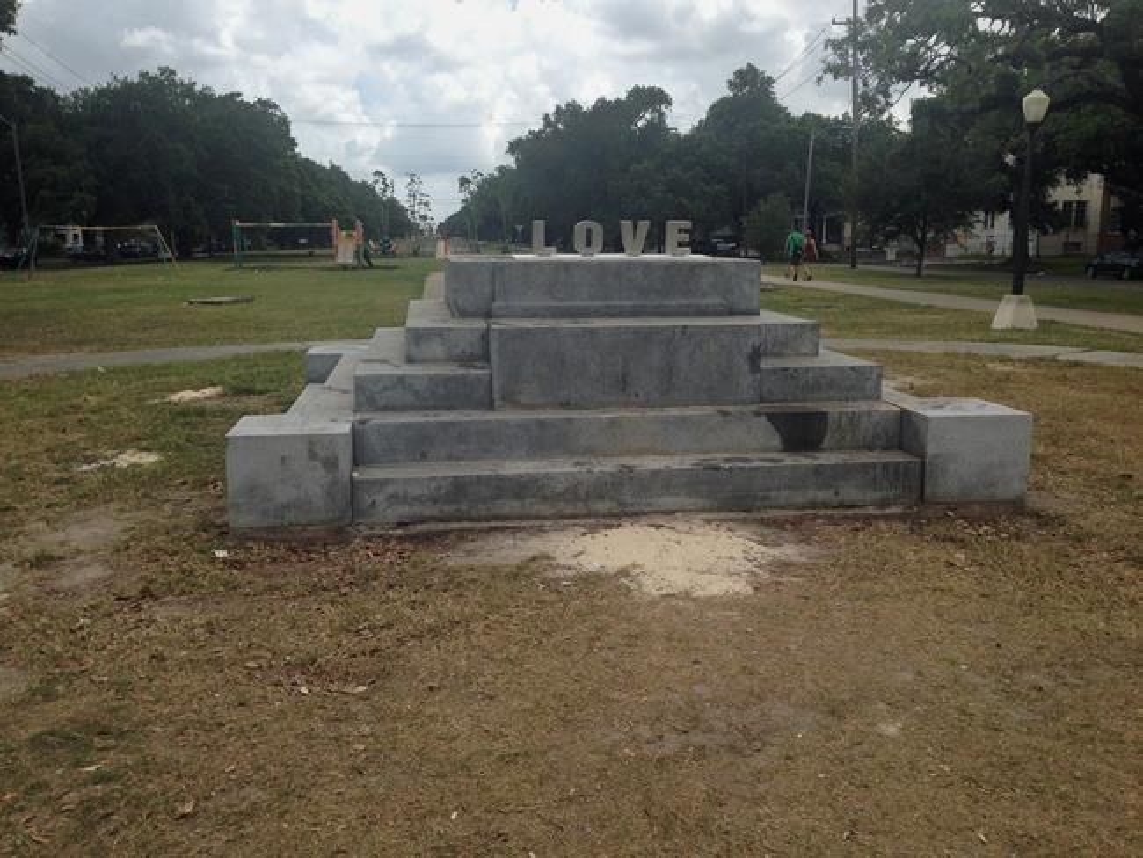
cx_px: 572
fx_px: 1090
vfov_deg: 43.0
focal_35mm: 33
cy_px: 429
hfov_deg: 55.3
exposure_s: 1/1550
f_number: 2.4
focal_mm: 4.12
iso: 50
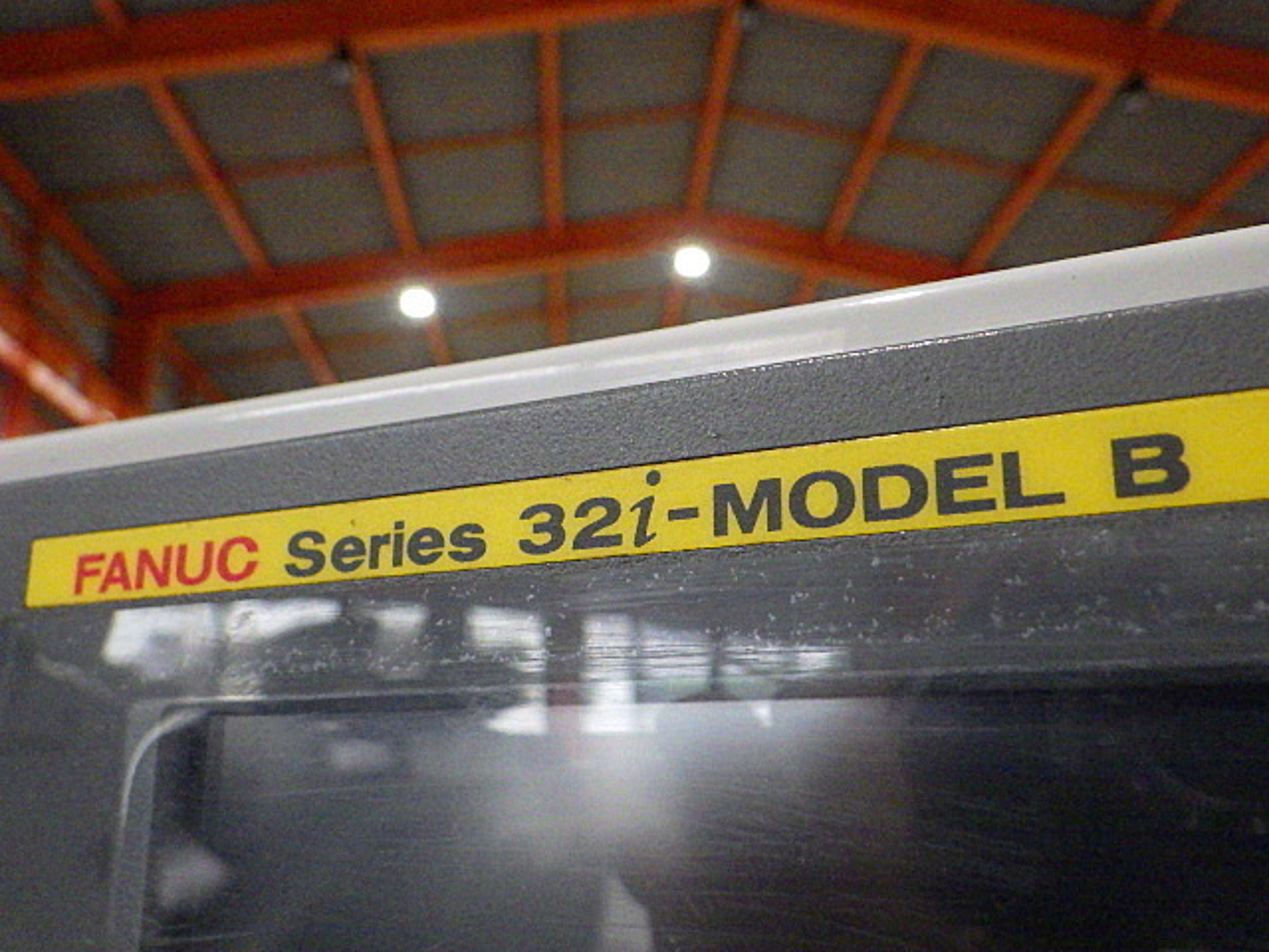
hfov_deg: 54.0
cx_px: 634
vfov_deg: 41.8
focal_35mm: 34
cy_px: 476
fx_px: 1246
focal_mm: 6.1
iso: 1000
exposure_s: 1/50
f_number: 3.8
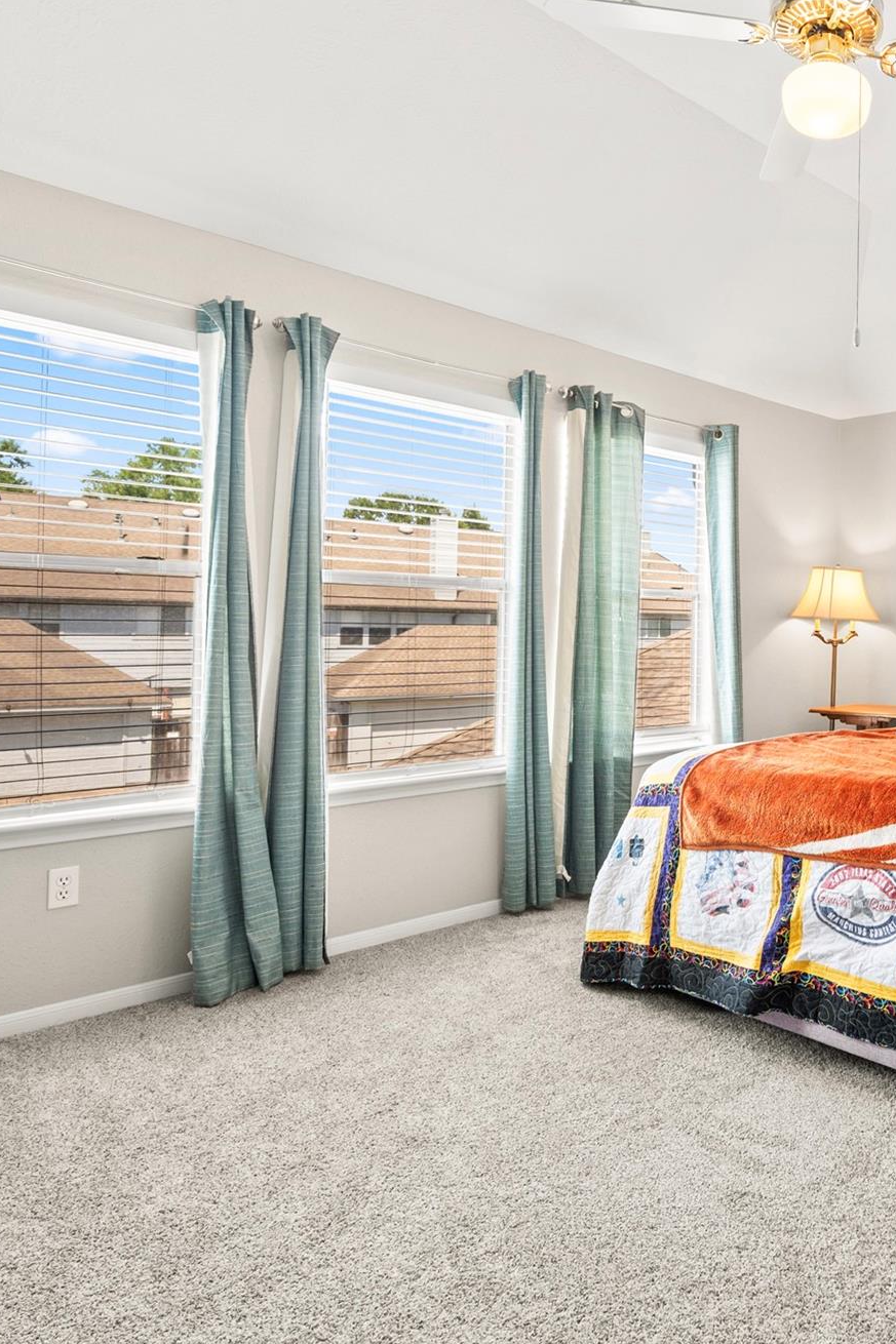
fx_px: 934
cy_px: 648
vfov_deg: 71.5
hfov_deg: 44.5
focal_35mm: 25
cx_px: 874
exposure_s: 1/8
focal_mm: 16
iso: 125
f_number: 6.3
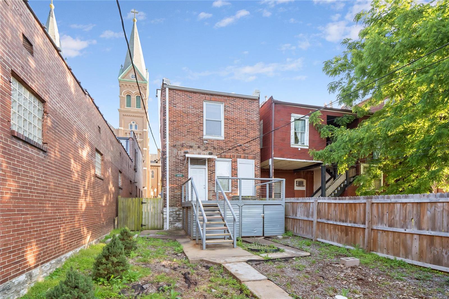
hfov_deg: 96.7
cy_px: 150
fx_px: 200
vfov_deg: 73.7
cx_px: 224
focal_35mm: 16
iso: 400
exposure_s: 1/50
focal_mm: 8
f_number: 8
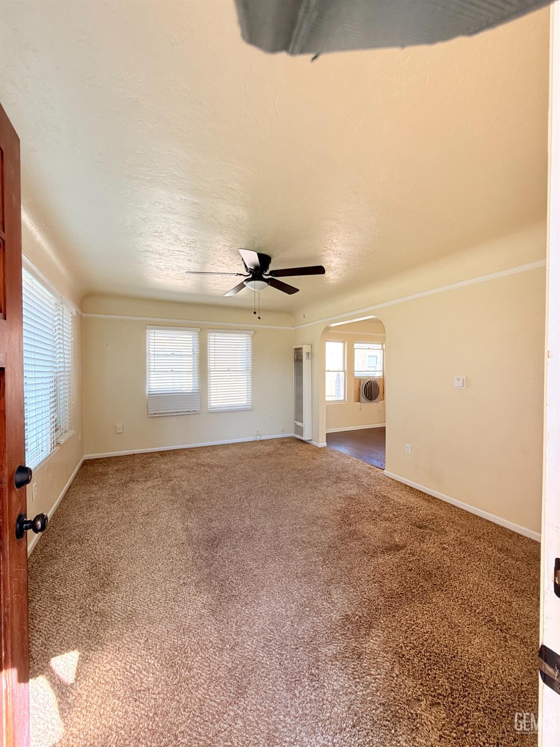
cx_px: 280
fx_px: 302
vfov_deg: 102.1
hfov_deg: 85.7
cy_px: 374
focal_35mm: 14
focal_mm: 2.22
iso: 64
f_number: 2.2
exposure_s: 1/143
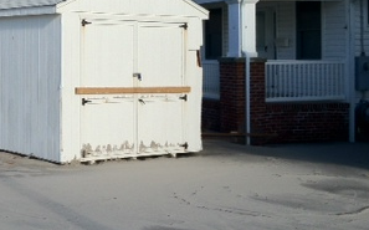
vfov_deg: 16.2
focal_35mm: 80
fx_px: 804
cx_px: 48
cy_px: 44
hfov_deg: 25.2
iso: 64
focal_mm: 4.28
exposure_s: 1/2045
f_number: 2.4
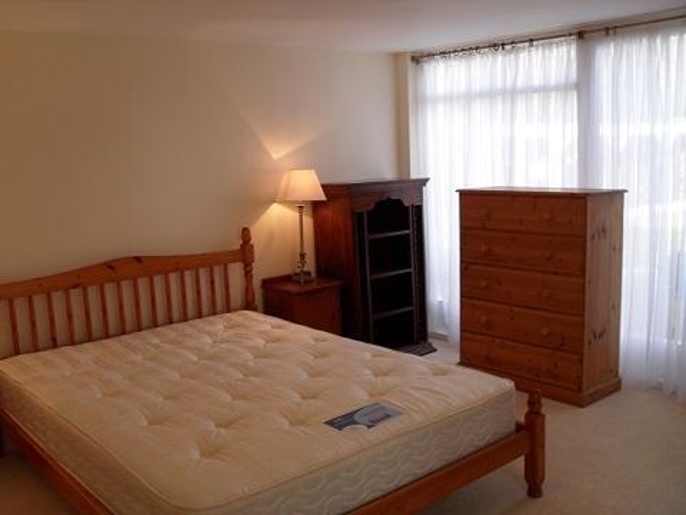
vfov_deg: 40.7
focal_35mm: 35
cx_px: 343
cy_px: 258
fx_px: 694
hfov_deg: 52.6
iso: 100
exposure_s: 1/45
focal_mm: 6.2
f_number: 2.8
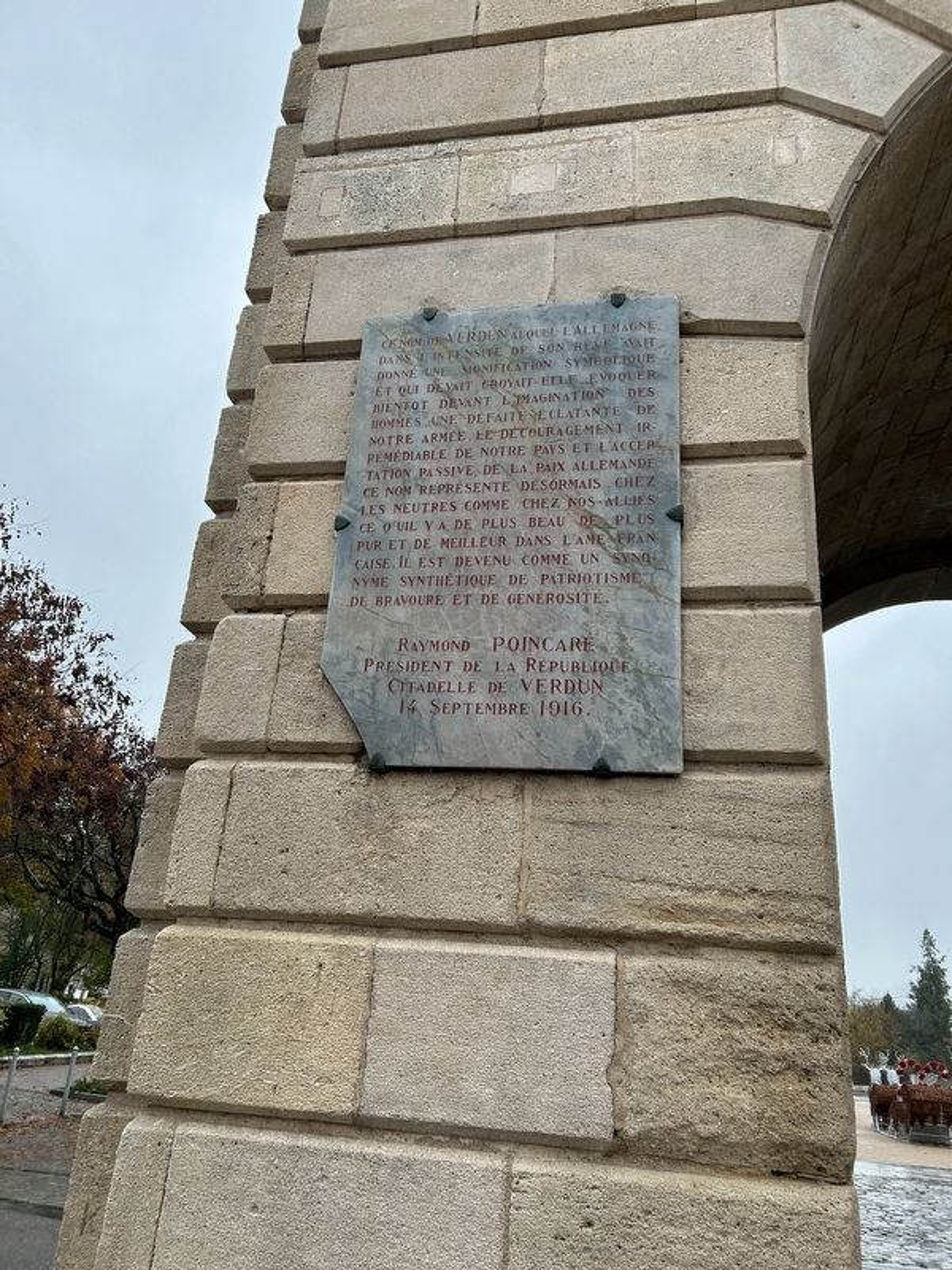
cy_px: 635
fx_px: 953
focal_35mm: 26
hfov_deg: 53.1
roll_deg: -9.0
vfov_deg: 67.3
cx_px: 476
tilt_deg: +23.2
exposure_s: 1/184
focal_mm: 5.7
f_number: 1.5
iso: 40
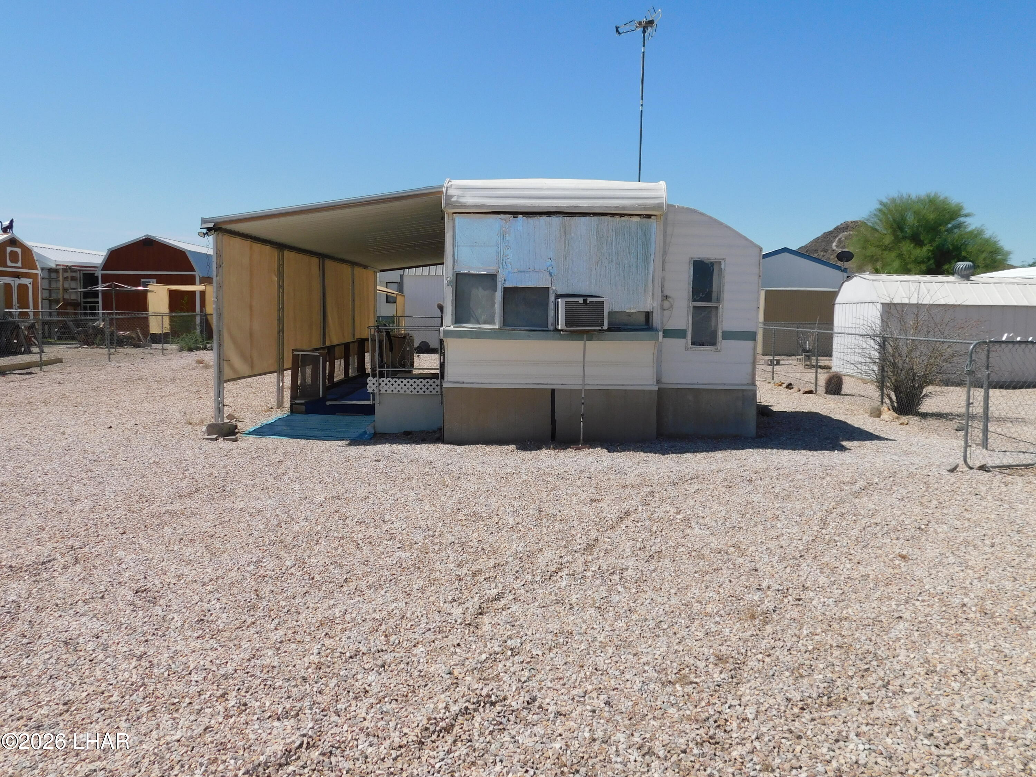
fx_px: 898
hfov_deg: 60.0
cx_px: 518
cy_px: 388
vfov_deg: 46.8
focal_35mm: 30
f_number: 6.4
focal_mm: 5.3
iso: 125
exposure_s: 1/640
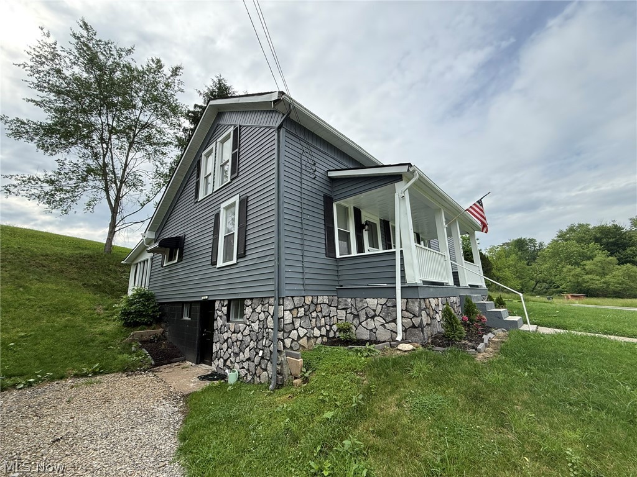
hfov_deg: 102.1
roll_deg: +1.8
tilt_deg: +13.9
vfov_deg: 85.7
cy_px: 238
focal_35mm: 14
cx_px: 318
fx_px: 258
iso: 64
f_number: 2.2
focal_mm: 2.22
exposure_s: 1/760
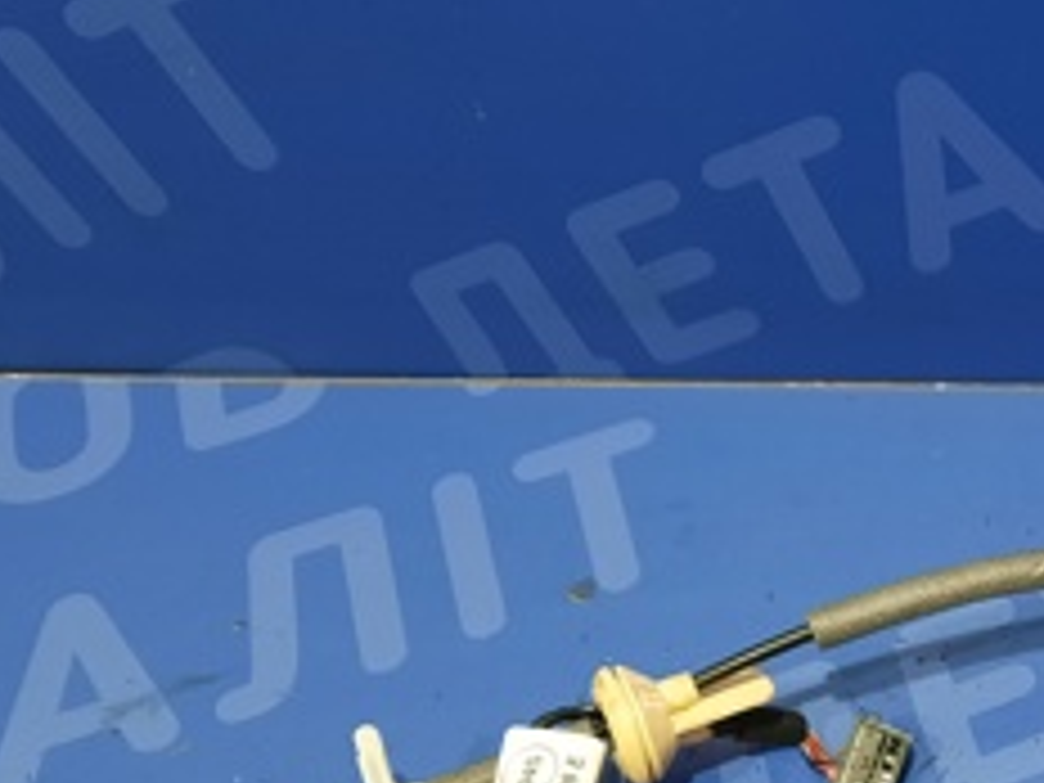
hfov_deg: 26.1
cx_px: 1134
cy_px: 756
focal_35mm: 69
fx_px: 2081
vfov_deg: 20.7
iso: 250
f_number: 2
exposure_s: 1/33
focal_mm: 4.6
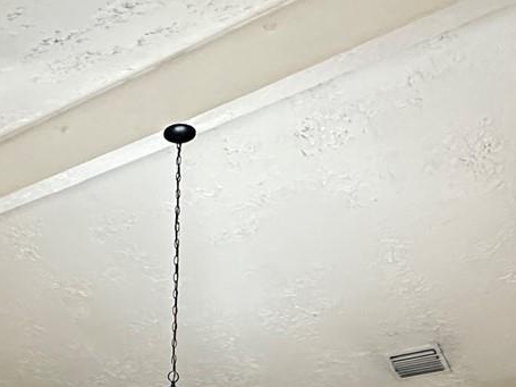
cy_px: 689
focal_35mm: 63
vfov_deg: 18.4
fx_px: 939
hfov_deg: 29.7
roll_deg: -1.3
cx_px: 69
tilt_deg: -2.7
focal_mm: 2.22
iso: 320
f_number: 2.2
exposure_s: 1/120
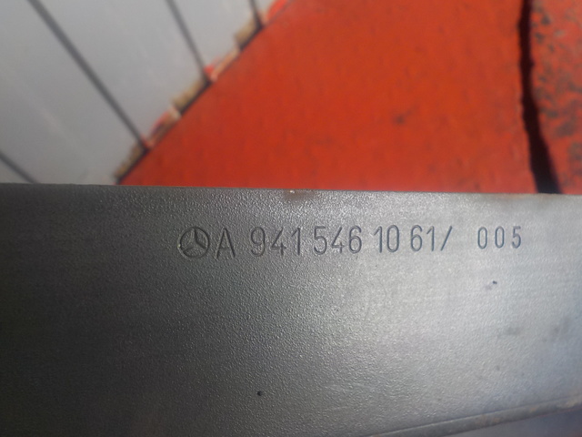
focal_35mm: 30
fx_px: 504
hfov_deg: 60.0
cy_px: 218
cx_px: 291
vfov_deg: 46.8
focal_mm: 4.1
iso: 125
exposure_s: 1/30
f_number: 3.3
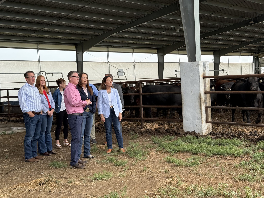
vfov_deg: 30.3
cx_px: 132
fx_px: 366
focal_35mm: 48
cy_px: 99
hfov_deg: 39.7
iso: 80
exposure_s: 1/1608
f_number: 1.78
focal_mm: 6.76
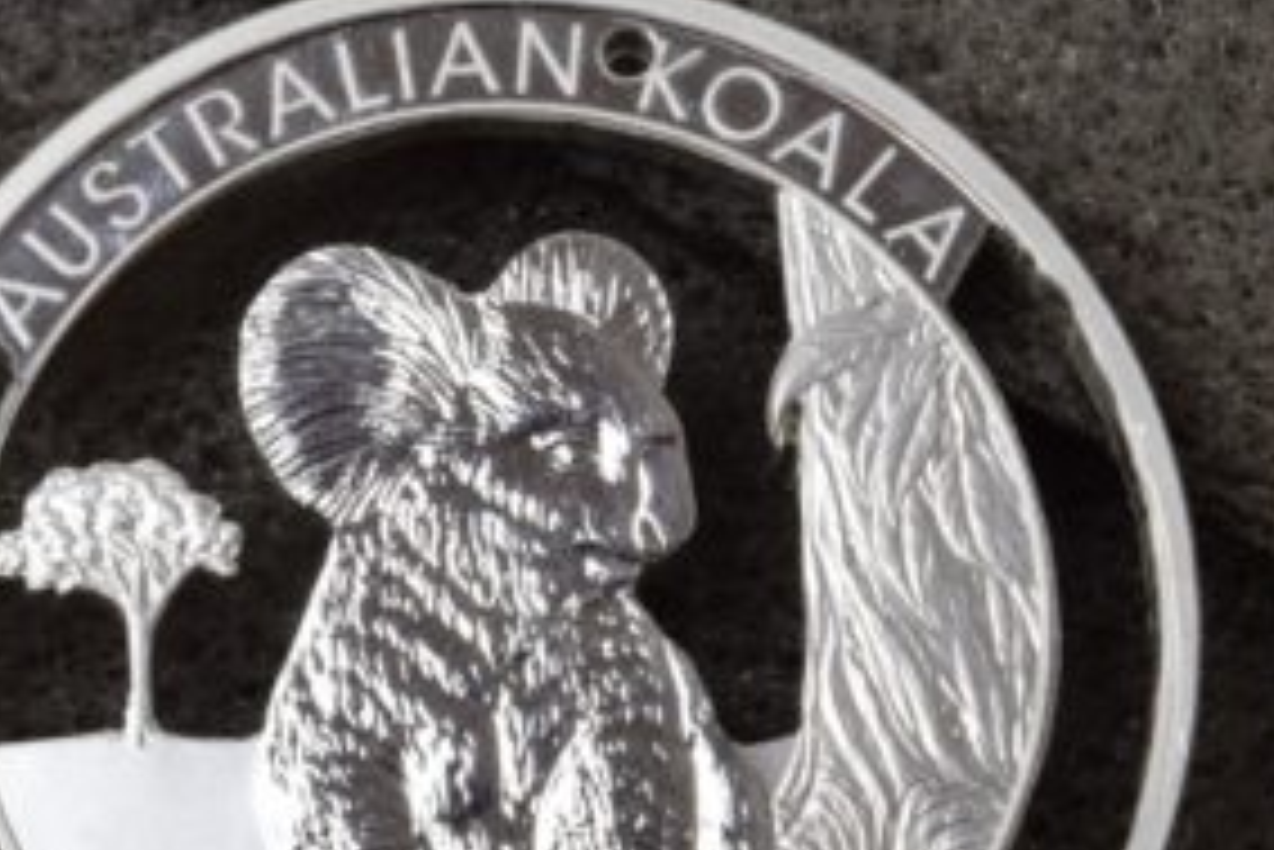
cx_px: 18
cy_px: 562
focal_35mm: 175
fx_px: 6198
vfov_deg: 7.8
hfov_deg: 11.6
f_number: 22
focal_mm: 55
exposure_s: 1/10
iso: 640
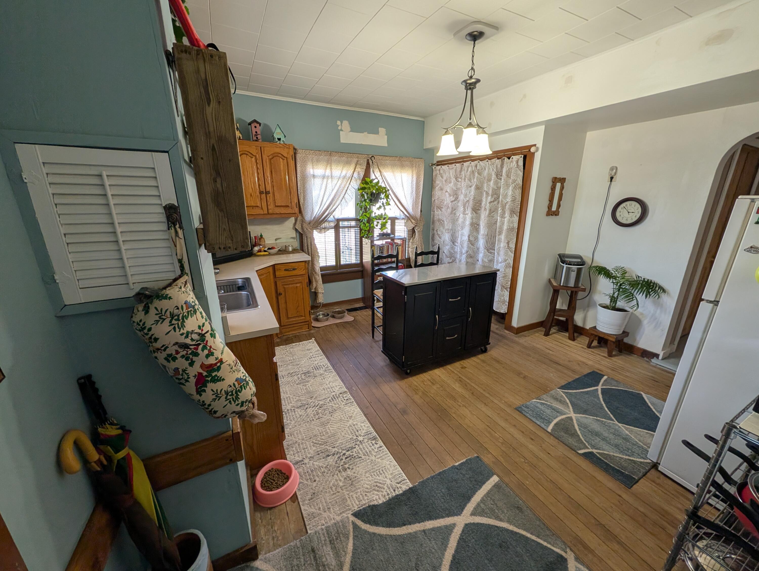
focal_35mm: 12
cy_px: 286
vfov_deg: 94.6
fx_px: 263
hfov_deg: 110.5
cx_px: 380
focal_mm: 2.02
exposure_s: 1/60
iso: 58
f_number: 1.7
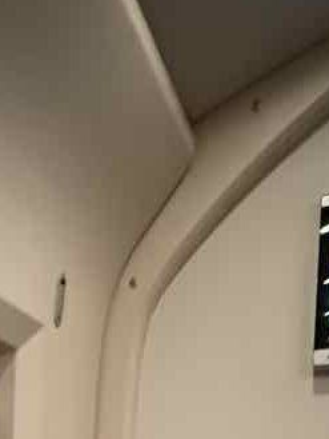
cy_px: 658
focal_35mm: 51
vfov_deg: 26.8
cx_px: 88
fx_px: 646
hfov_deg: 28.2
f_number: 2.2
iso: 1600
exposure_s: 1/30
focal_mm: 2.22
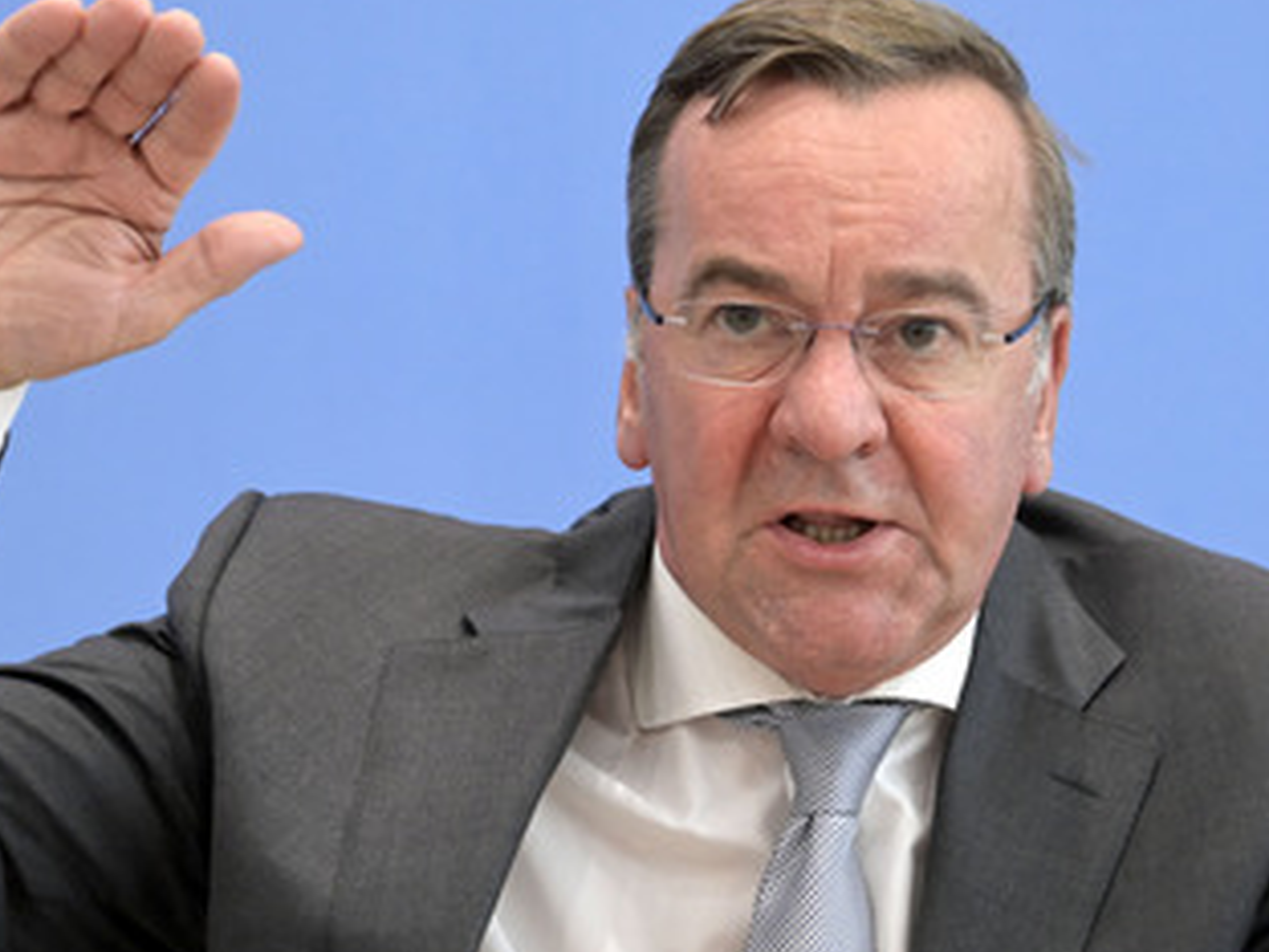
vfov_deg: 9.2
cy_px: 517
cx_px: 661
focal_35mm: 161
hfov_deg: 12.3
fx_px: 5902
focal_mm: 116
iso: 5000
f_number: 5.6
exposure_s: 1/800
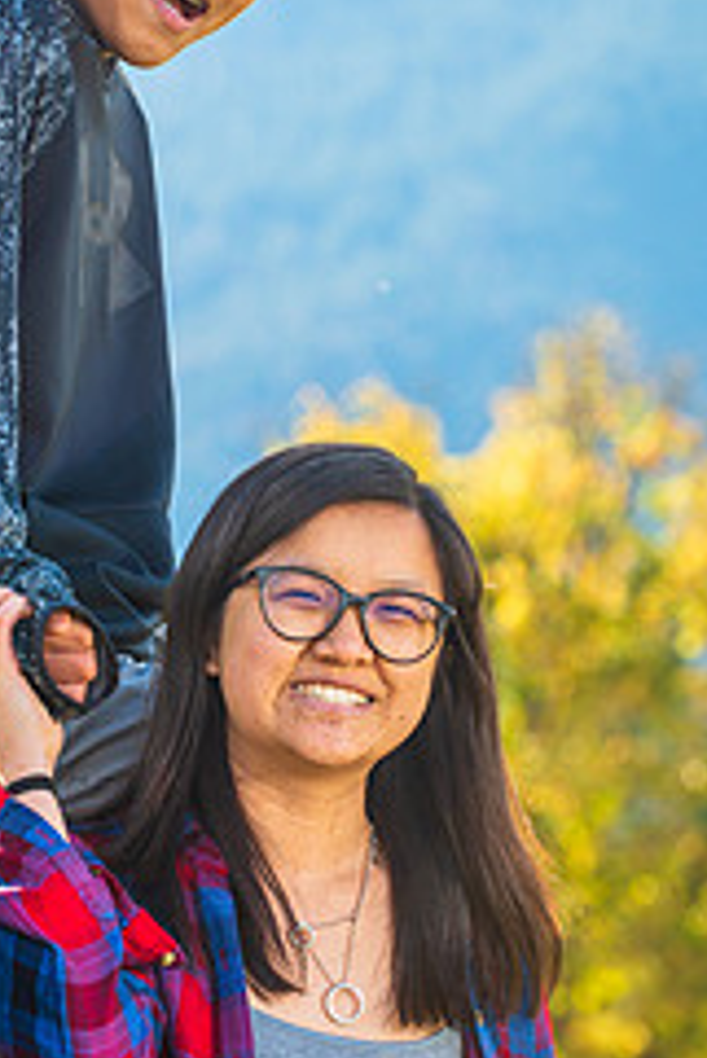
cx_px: 246
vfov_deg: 9.2
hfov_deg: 6.1
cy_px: 522
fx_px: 6589
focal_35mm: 224
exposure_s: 1/250
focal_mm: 120
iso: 160
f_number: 6.3
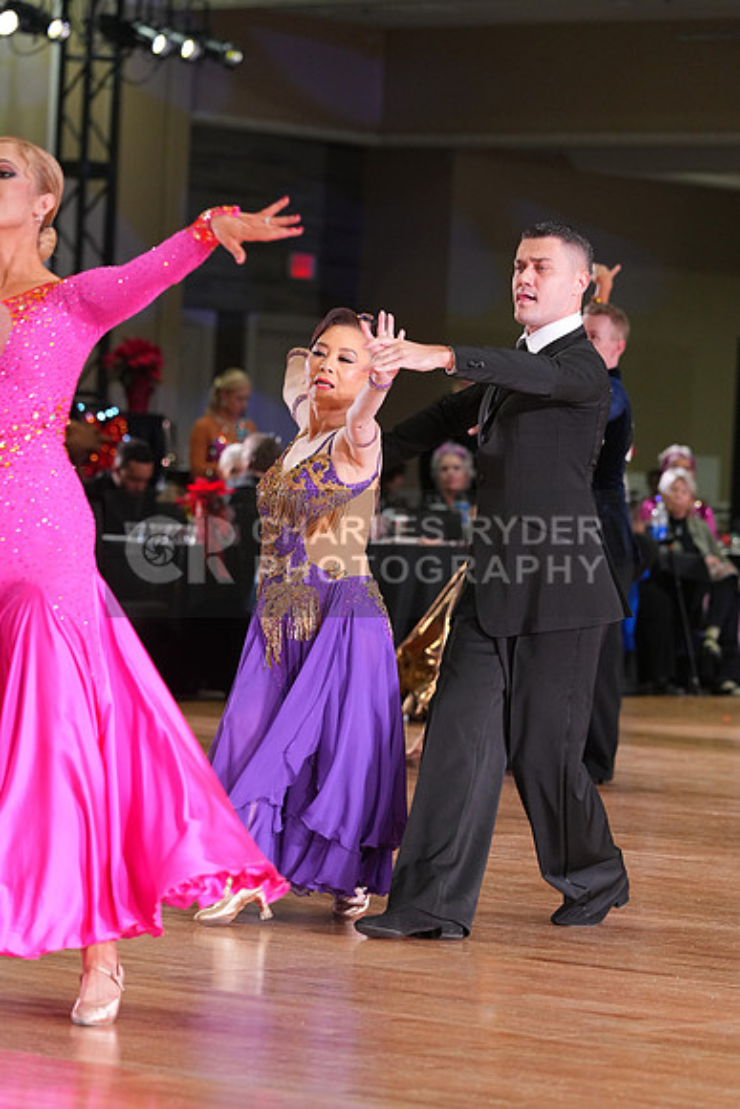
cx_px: 370
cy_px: 554
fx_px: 4868
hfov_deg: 8.7
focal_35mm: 158
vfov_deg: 13.0
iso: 2500
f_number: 5
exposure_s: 1/200
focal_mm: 158
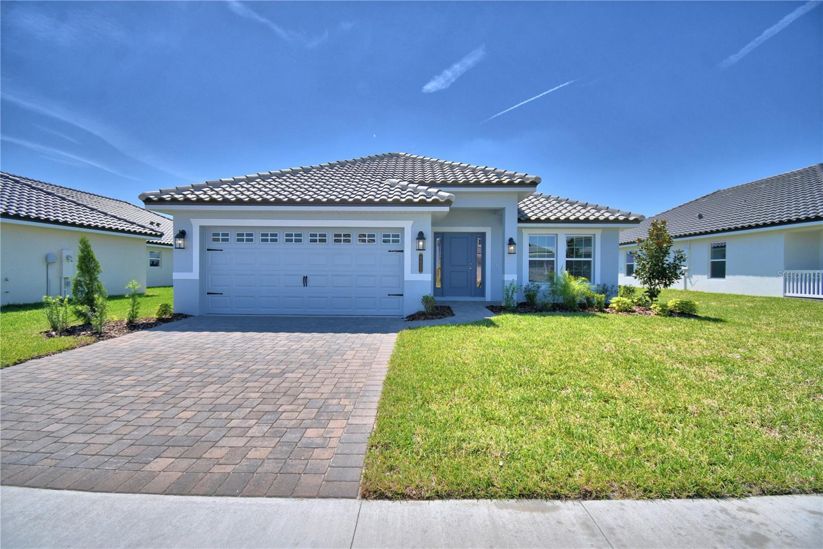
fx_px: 343
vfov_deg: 77.3
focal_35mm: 15
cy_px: 274
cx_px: 412
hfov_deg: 100.4
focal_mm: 10
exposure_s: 1/1600
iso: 100
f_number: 4.5
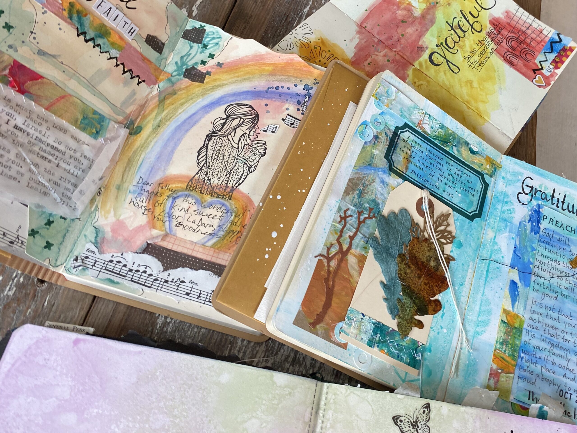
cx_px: 288
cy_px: 216
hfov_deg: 67.3
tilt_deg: -56.4
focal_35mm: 26
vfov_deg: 53.1
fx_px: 433
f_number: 1.8
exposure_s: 1/60
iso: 64
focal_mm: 4.25
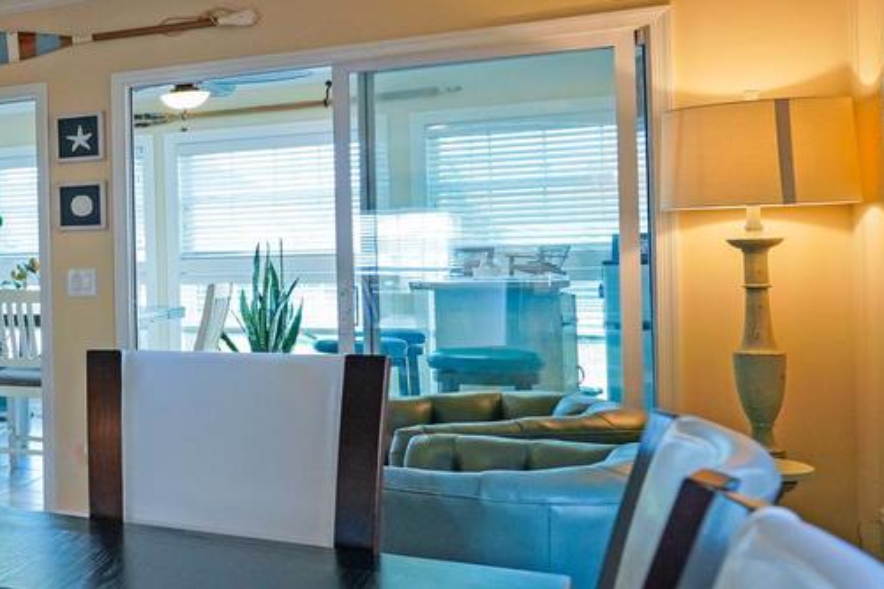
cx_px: -326
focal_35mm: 46
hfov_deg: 30.9
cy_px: 252
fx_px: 1129
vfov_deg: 29.2
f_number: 4
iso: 1250
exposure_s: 1/160
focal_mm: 16
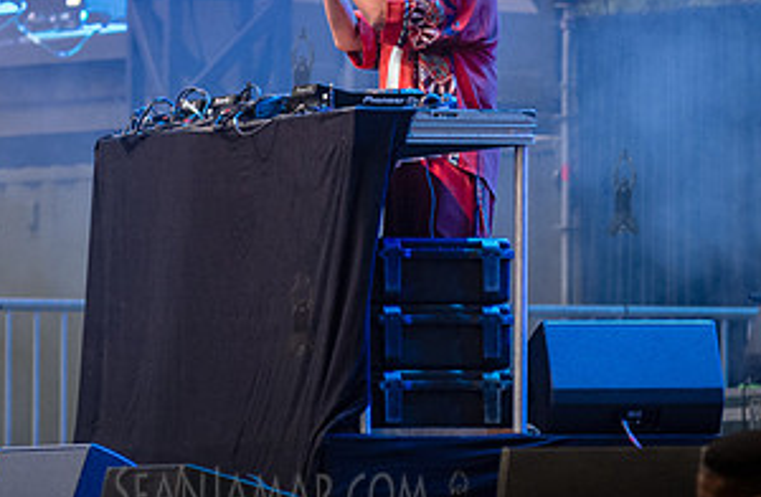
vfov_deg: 3.0
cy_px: -11
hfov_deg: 4.6
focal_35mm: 450
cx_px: 412
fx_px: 9454
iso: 2000
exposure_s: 1/250
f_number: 3.5
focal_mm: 200
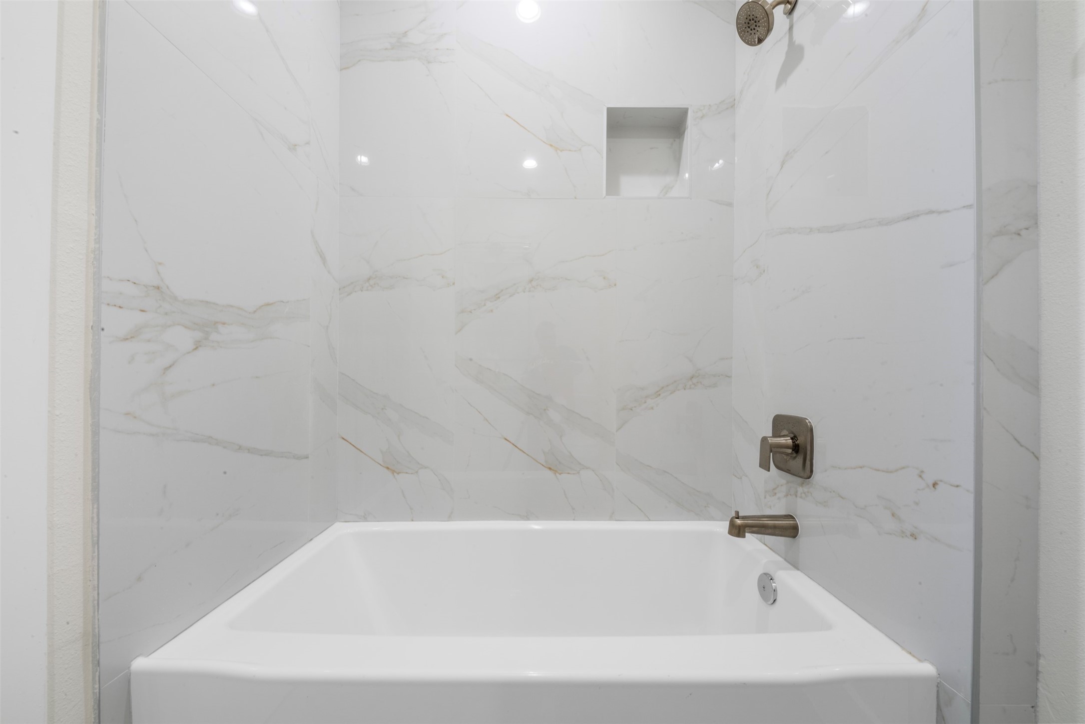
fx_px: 362
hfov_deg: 112.6
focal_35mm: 12
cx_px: 542
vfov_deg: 90.0
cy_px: 362
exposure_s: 2.5
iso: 250
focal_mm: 12
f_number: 9
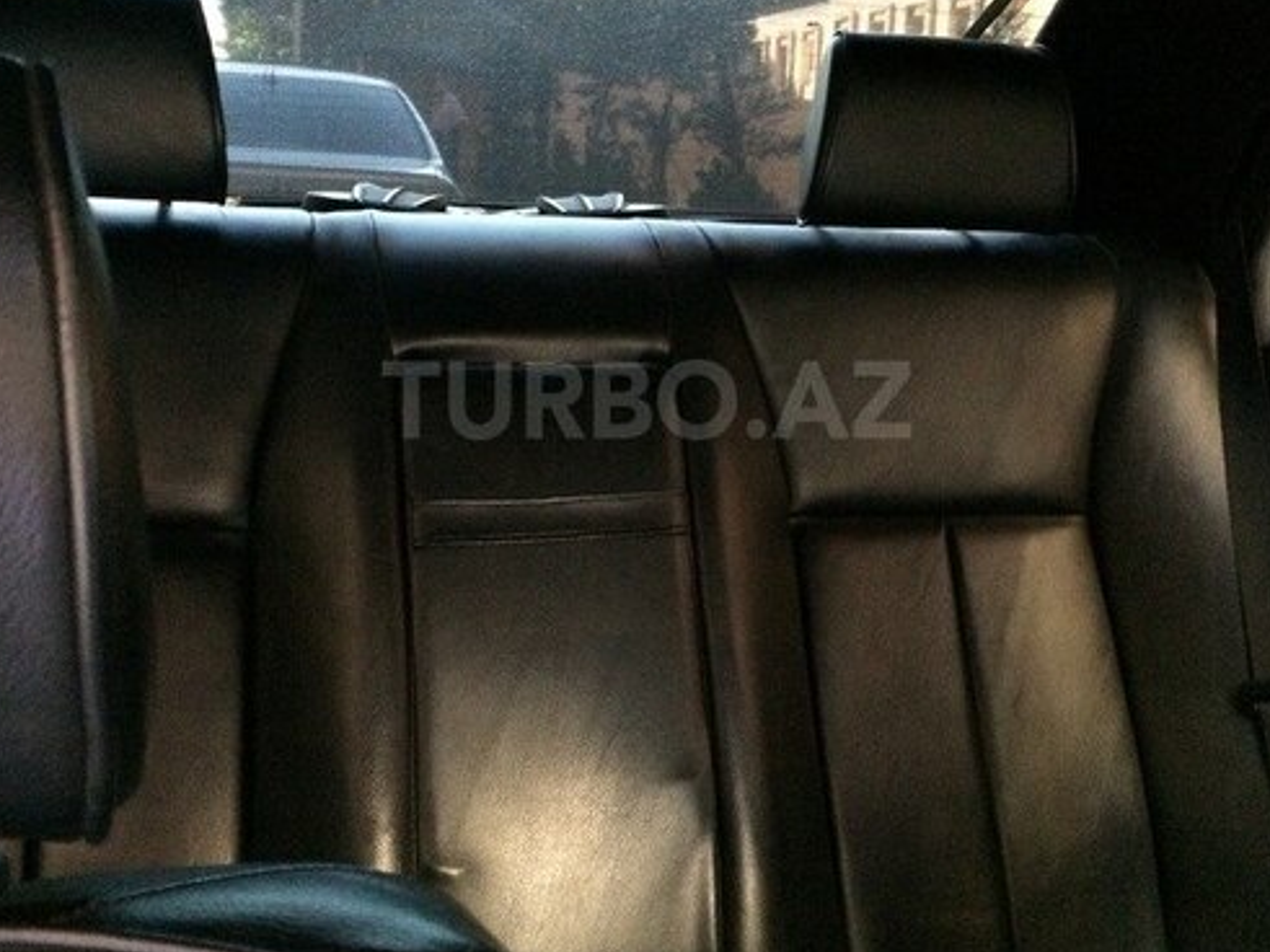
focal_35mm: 39
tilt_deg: -9.4
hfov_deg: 47.9
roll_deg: -2.8
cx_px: 647
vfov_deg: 36.7
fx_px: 1430
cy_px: 400
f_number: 2.2
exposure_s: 1/17
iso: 400
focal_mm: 4.15
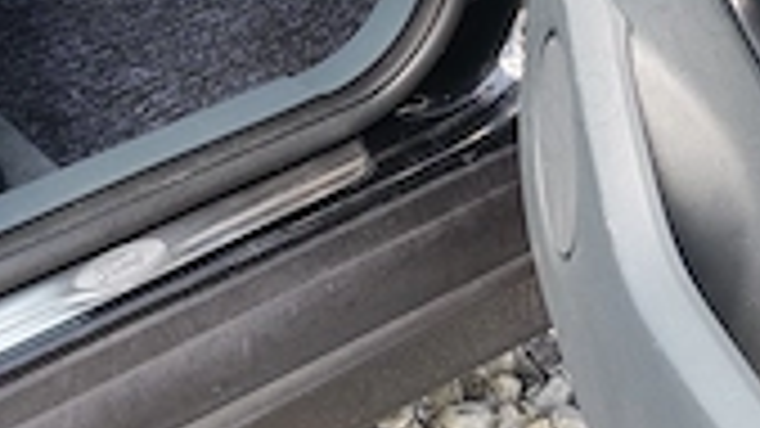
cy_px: -460
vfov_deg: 11.5
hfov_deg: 22.8
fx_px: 1874
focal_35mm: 93
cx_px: 229
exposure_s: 1/126
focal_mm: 5.56
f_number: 1.8
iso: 100
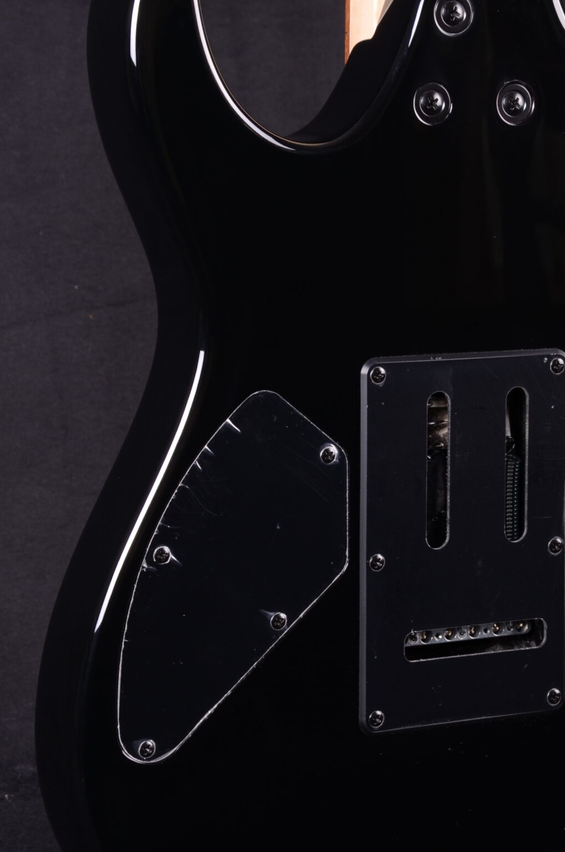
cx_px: 440
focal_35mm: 113
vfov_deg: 18.1
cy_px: 332
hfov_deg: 12.1
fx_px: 2666
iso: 200
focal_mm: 45
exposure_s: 1/200
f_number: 10
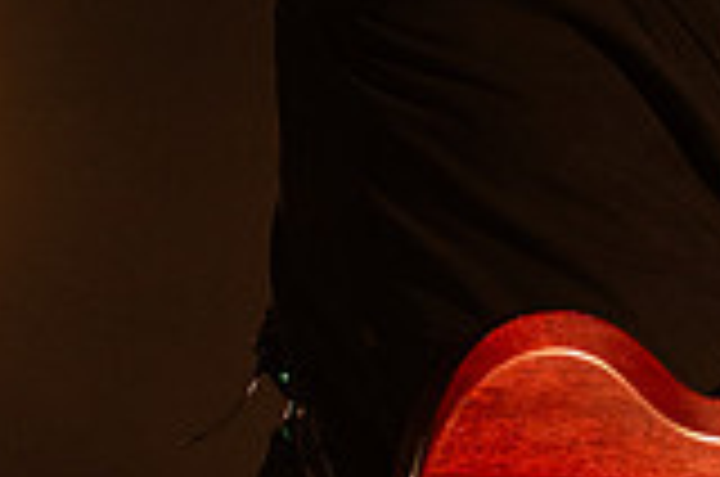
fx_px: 4970
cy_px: -20
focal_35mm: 249
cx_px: 141
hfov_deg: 8.3
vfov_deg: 5.5
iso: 2000
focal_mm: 56
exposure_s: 1/500
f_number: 3.2
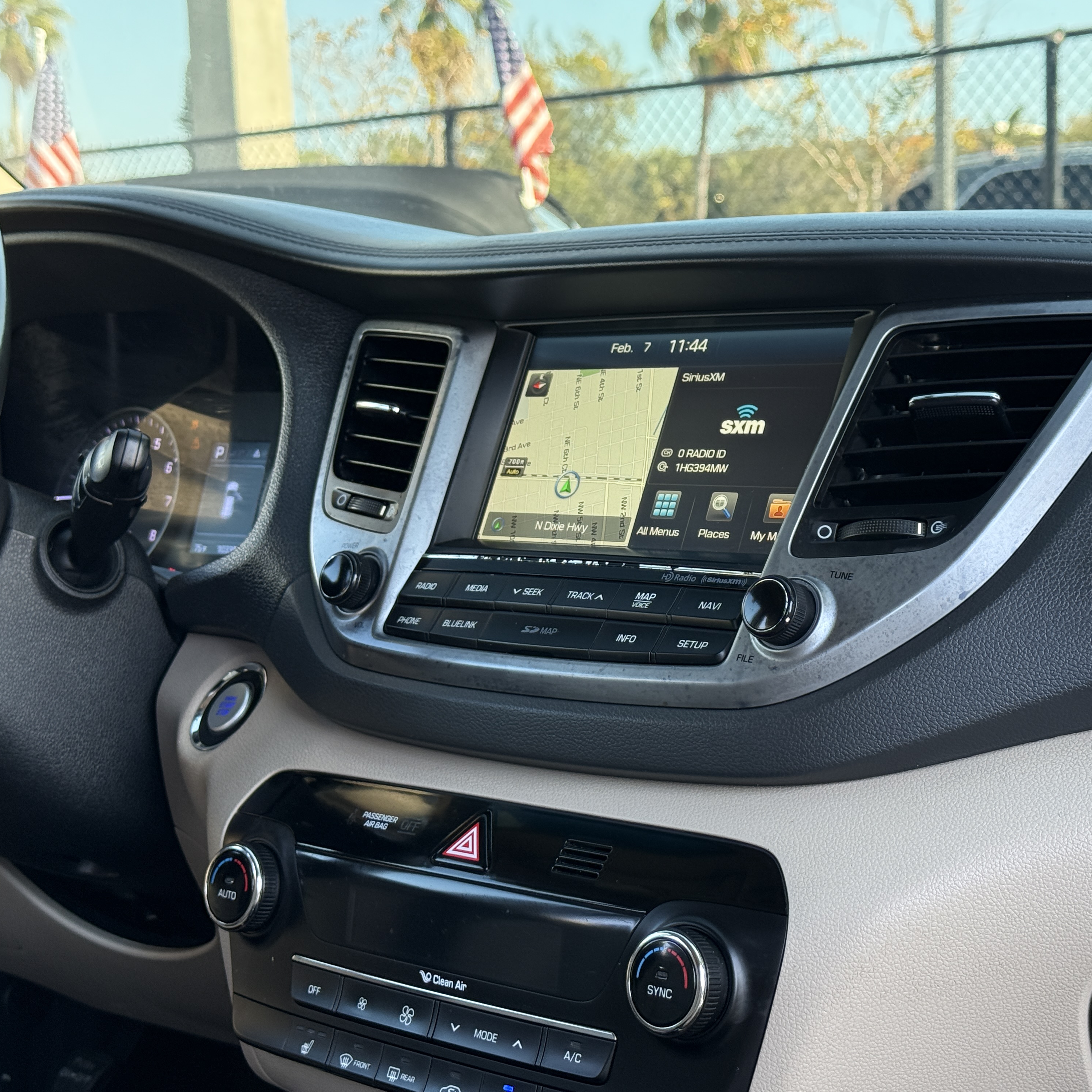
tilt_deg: -5.7
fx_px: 2034
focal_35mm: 57
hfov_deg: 29.9
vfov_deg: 30.0
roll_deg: +2.1
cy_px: 546
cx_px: 682
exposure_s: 1/140
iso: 125
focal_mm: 6.76
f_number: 1.78
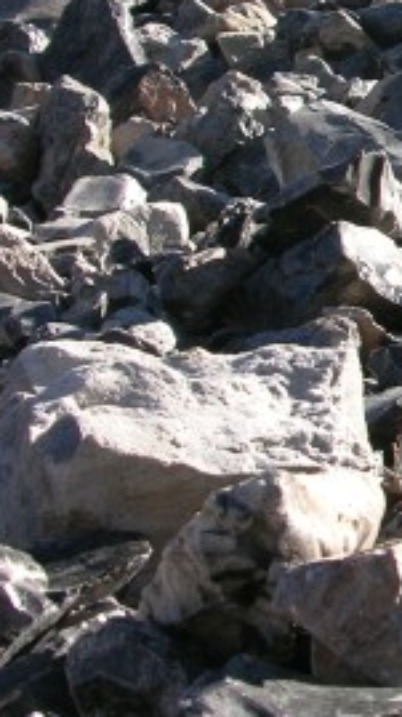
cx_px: 732
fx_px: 2069
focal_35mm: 109
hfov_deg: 10.4
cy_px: 227
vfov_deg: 19.6
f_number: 5
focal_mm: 8.9
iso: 50
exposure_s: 1/173
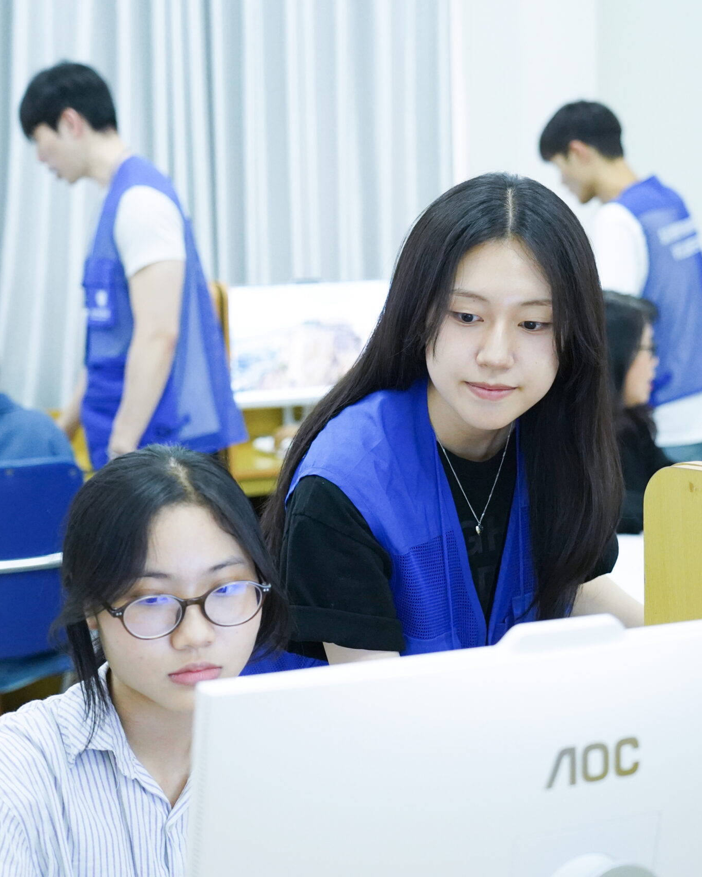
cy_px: 437
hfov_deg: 18.1
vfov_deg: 22.5
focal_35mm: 85
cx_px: 379
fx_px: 2207
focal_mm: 60
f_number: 4
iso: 6400
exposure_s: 1/200
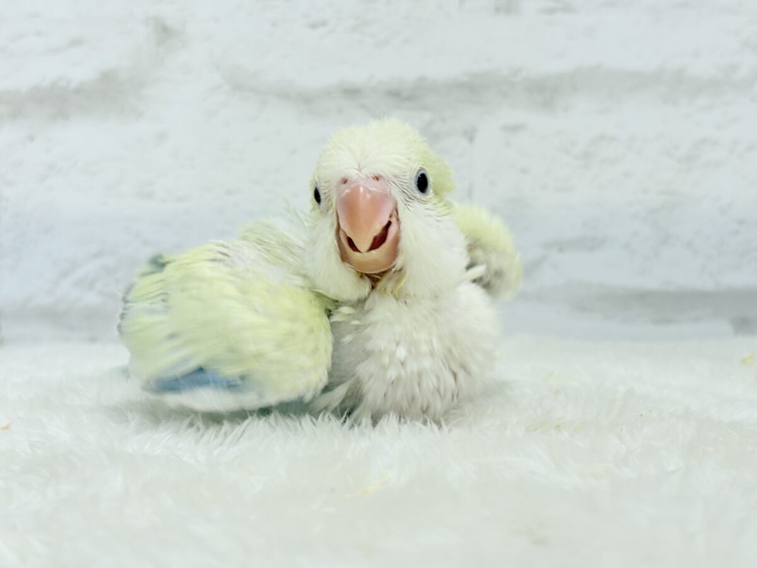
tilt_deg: -3.5
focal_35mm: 52
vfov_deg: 28.0
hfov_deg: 36.8
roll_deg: +1.5
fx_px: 1137
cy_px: 284
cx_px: 378
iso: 50
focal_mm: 5.96
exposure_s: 1/100
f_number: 1.6
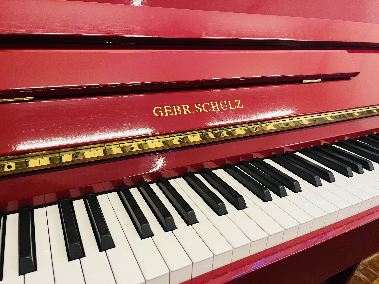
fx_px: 285
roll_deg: -4.7
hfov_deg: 67.3
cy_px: 142
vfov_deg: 53.1
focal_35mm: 26
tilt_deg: -25.2
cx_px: 190
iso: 160
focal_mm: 5.1
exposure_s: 1/50
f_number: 1.6
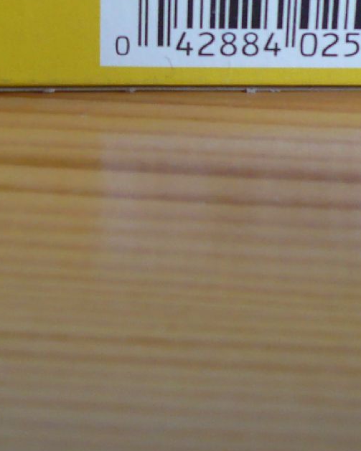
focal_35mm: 107
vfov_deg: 17.6
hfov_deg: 14.3
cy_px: 31
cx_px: 45
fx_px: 1429
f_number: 2.8
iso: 200
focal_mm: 5.8
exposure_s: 1/30
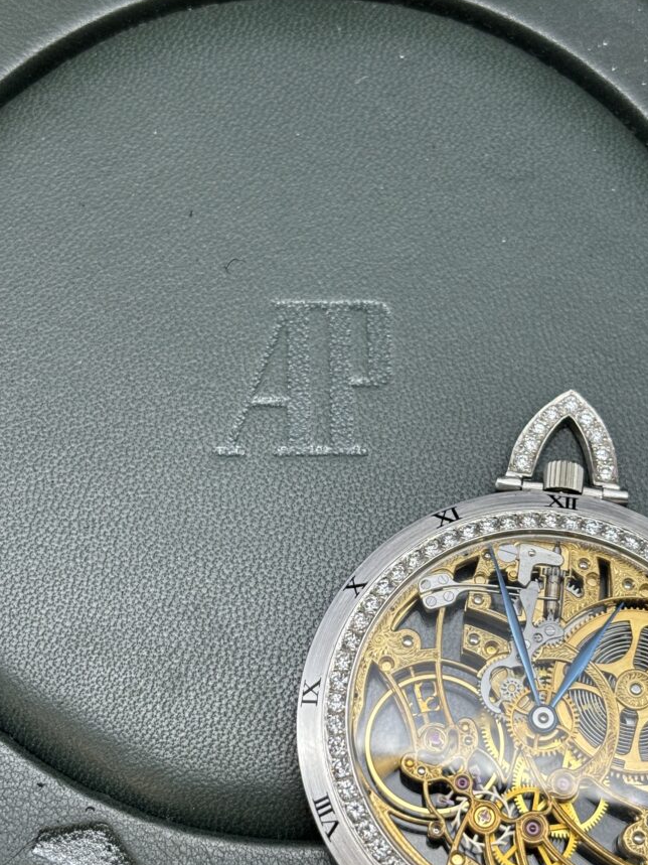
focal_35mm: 62
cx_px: 378
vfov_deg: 31.2
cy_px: 487
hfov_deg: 23.6
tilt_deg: -72.1
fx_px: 1548
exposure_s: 1/100
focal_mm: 5.96
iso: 40
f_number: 1.6
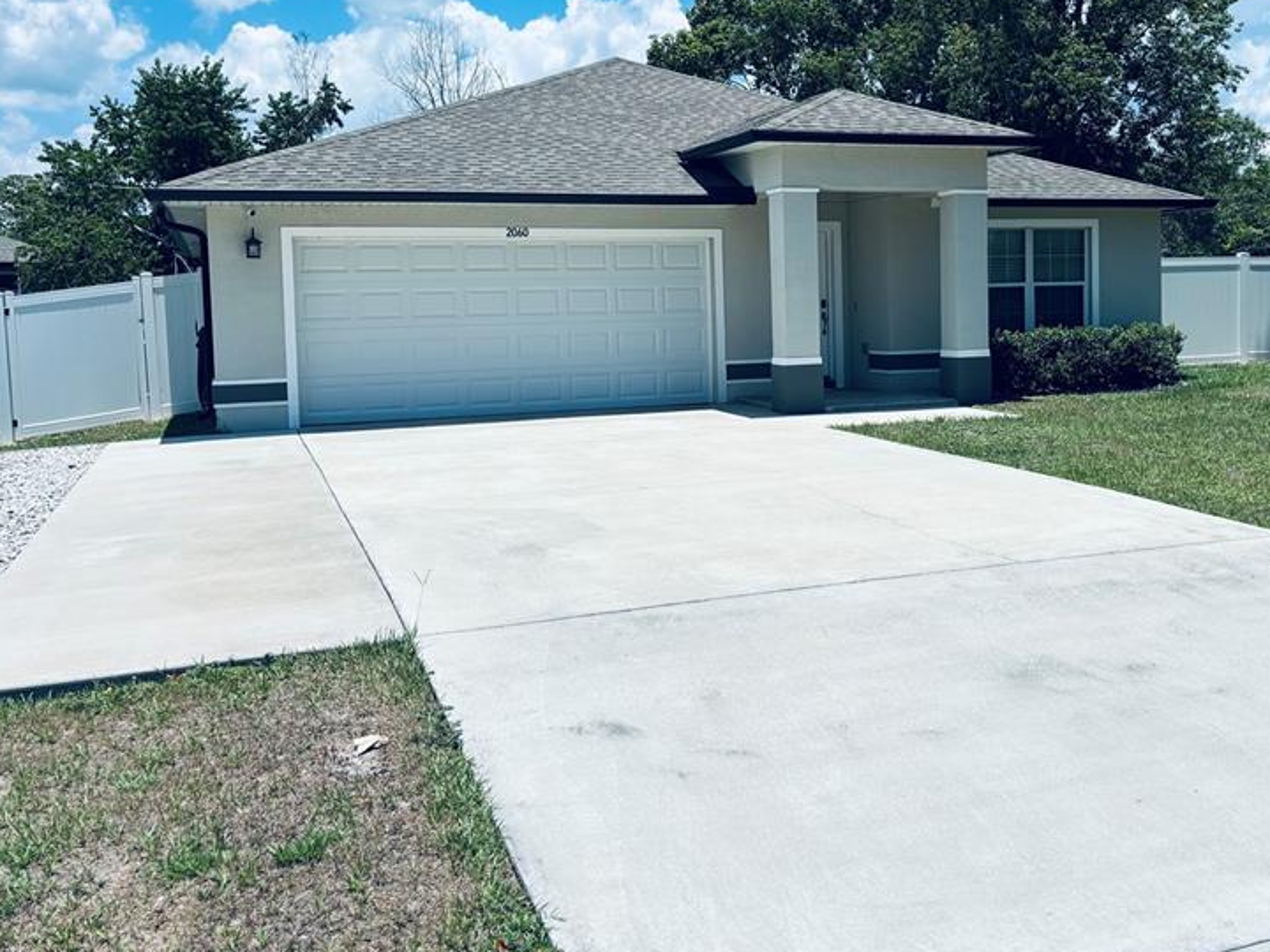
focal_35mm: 37
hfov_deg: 49.4
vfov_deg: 38.5
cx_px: 831
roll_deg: +1.0
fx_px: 1357
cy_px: 372
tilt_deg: -3.6
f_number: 1.6
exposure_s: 1/6329
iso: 50
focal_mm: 5.96
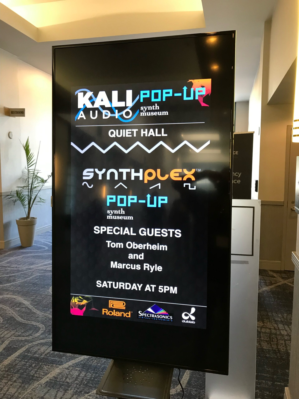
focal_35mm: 28
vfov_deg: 63.4
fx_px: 322
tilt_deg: -5.8
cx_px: 150
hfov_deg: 49.7
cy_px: 200
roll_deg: +0.0
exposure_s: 1/20
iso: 40
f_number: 1.8
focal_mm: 3.99
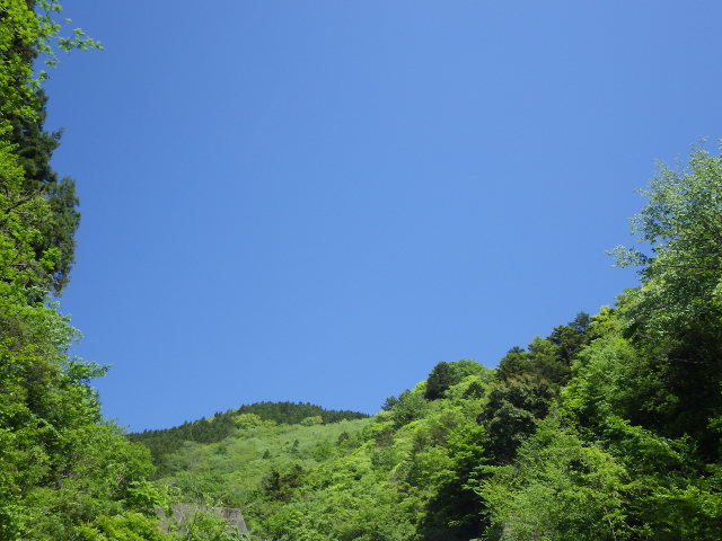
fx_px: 647
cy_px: 270
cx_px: 361
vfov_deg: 45.4
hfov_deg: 58.4
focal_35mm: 31
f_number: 3.1
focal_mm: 5.5
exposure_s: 1/800
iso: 125
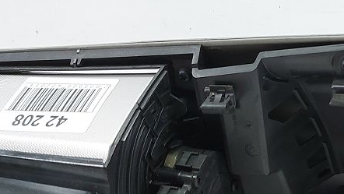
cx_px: 413
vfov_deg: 14.6
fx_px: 748
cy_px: 176
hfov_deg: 23.6
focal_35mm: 82
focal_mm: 5.23
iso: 100
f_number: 1.8
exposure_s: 1/50
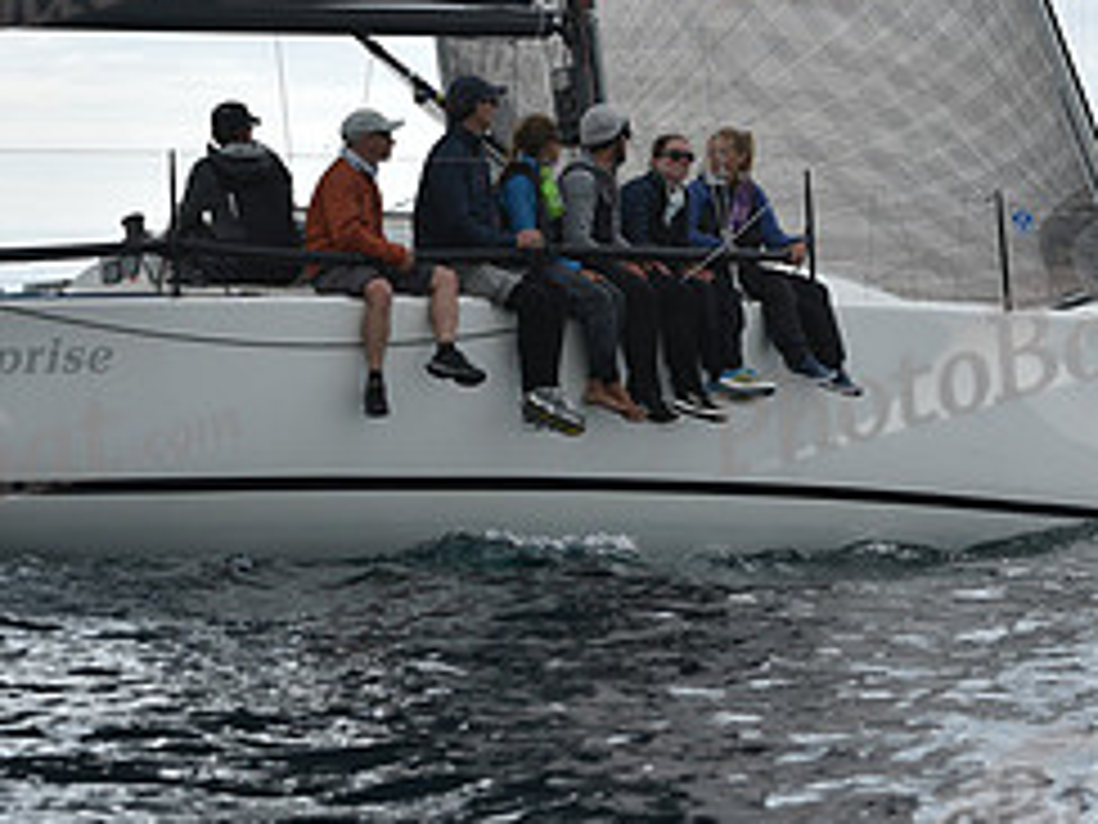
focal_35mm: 160
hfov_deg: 12.3
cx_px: 477
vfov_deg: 9.3
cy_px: 191
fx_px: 5075
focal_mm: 70
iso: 250
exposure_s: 1/800
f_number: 5.6
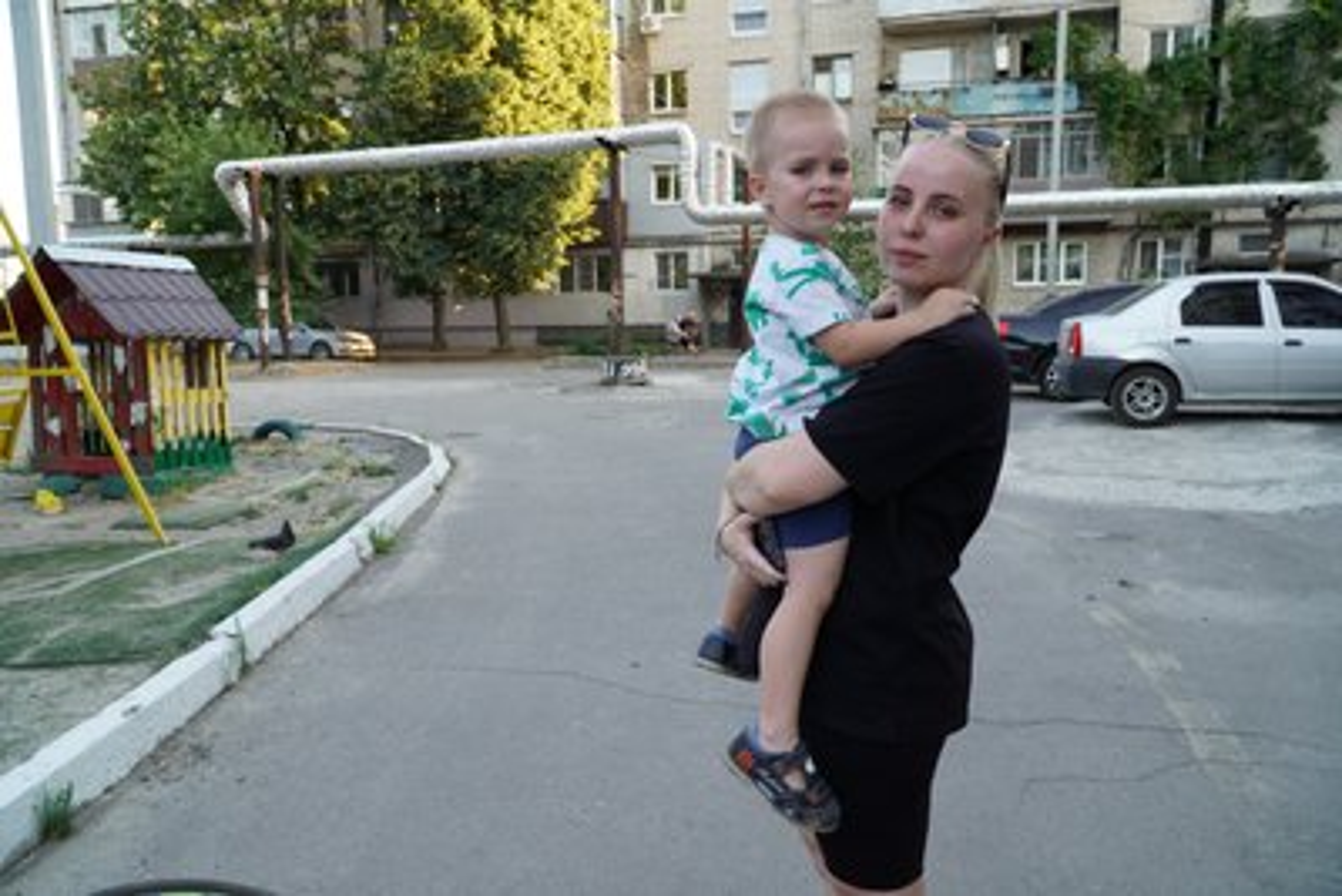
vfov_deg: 48.0
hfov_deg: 67.4
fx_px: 1007
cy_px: 448
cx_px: 671
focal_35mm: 27
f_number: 5
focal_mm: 18
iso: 160
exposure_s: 1/80
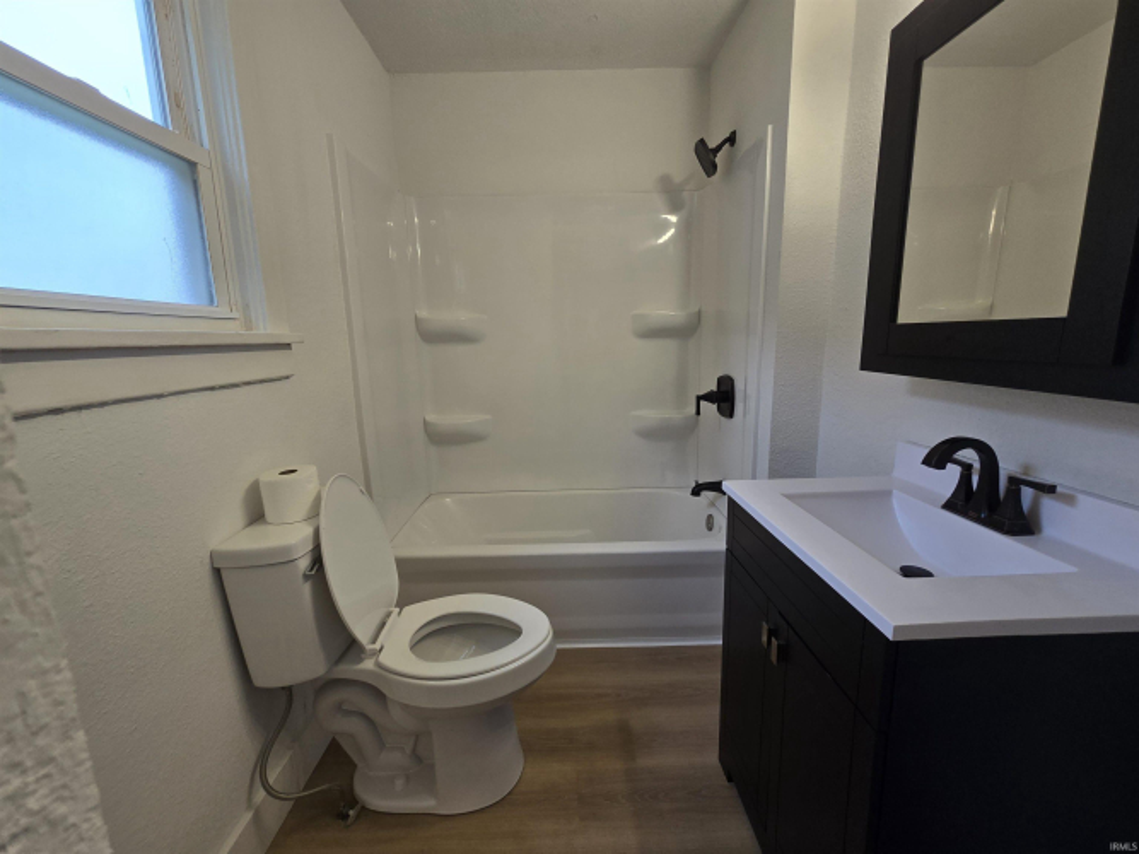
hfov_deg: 106.2
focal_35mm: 13
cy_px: 427
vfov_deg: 89.9
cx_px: 570
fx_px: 428
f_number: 2.2
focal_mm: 2.2
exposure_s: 1/120
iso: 80
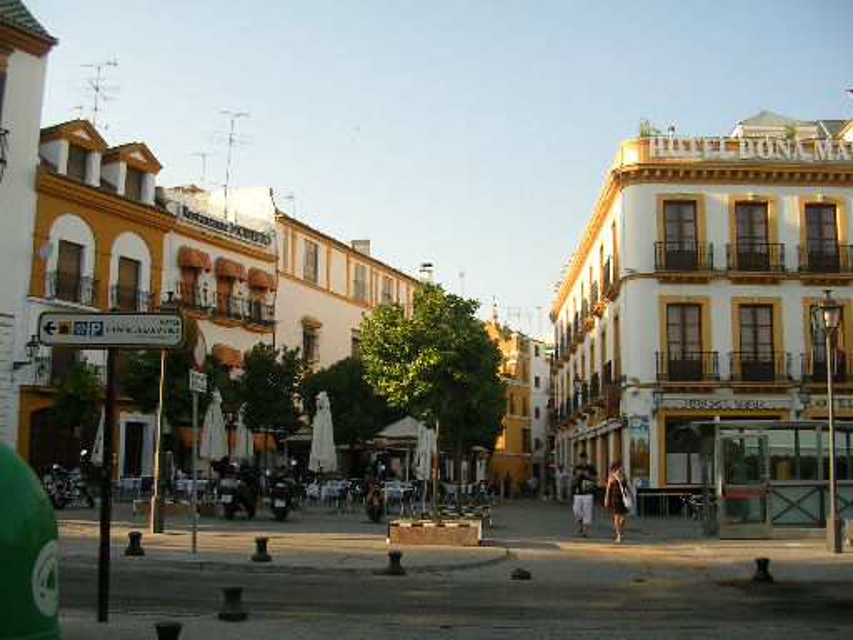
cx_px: 426
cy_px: 320
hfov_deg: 49.0
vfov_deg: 37.7
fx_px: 936
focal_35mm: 38
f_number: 2.8
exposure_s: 1/397
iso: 50
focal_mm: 5.8
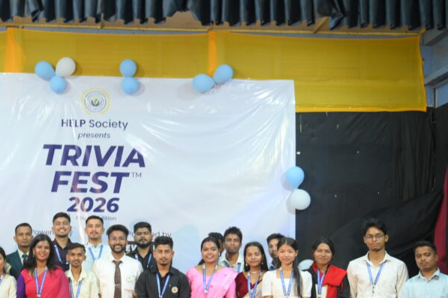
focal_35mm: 60
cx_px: 119
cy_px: 241
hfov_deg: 32.9
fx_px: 746
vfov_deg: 22.3
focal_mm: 35
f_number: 2
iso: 1000
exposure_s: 1/160
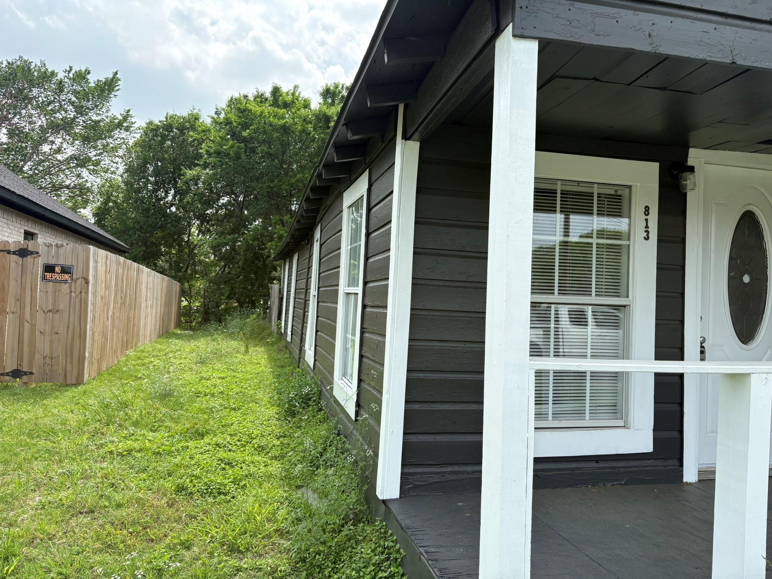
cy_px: 290
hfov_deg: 67.3
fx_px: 580
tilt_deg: +0.9
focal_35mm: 26
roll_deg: -1.8
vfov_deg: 53.1
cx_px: 386
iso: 50
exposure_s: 1/1587
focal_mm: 5.96
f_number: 1.6
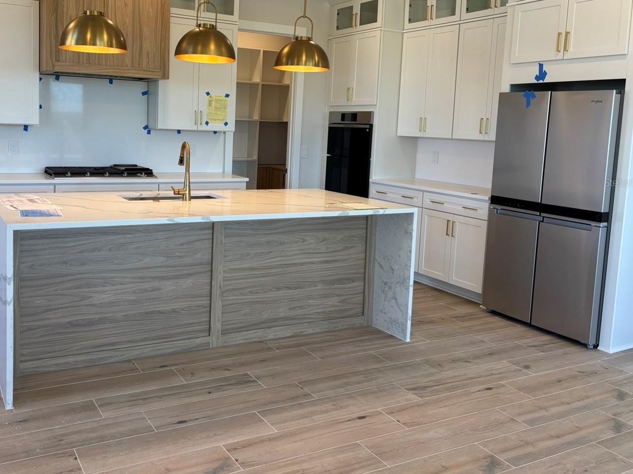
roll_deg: -1.7
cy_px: 182
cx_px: 250
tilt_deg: -6.1
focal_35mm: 33
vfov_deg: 42.6
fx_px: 603
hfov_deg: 54.9
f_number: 1.6
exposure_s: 1/120
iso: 64
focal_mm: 5.96
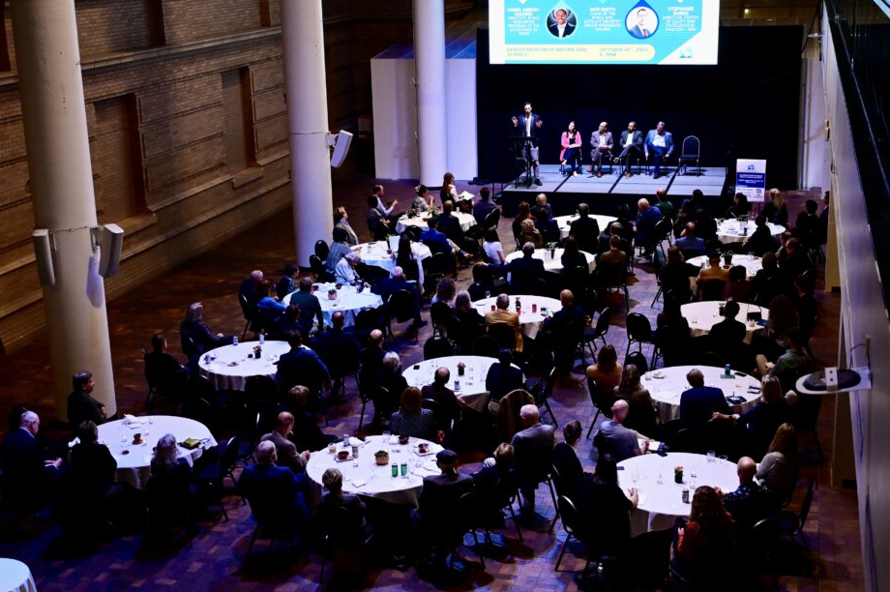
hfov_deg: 40.4
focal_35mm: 49
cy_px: 311
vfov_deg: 27.5
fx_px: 1210
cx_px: 460
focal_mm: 44
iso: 4000
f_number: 4
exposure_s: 1/160
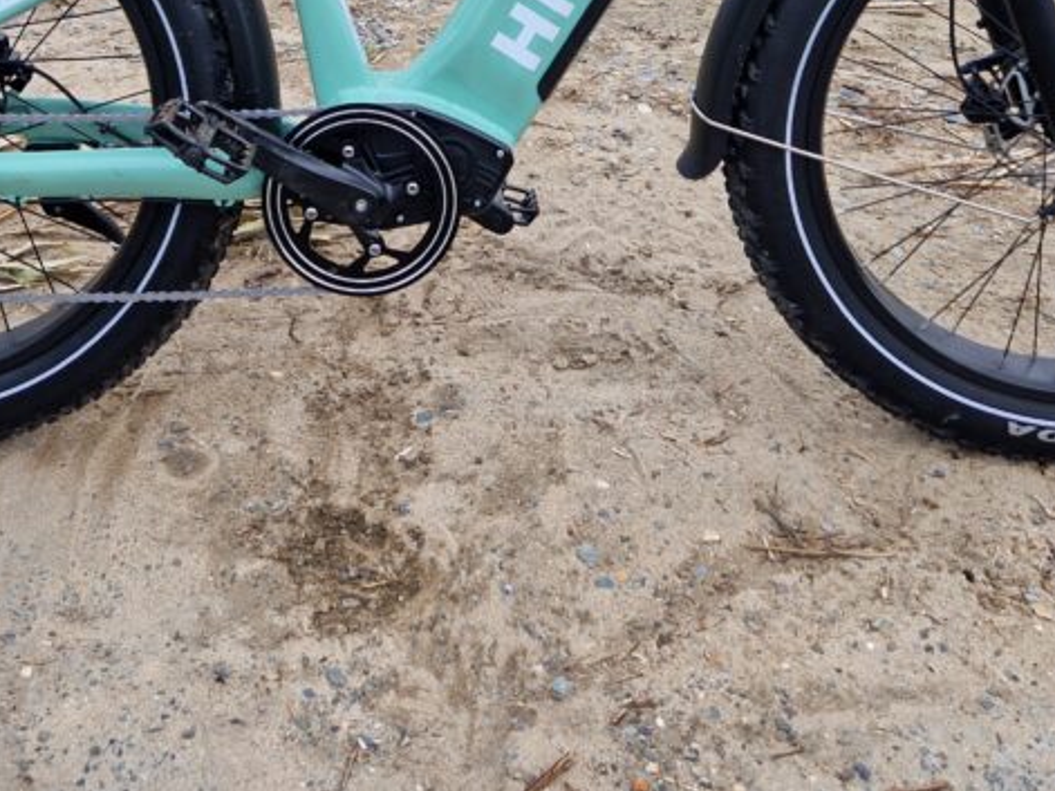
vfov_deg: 26.9
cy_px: -63
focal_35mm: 50
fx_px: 1523
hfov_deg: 38.1
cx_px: 446
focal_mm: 5.4
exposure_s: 1/700
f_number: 1.8
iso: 50
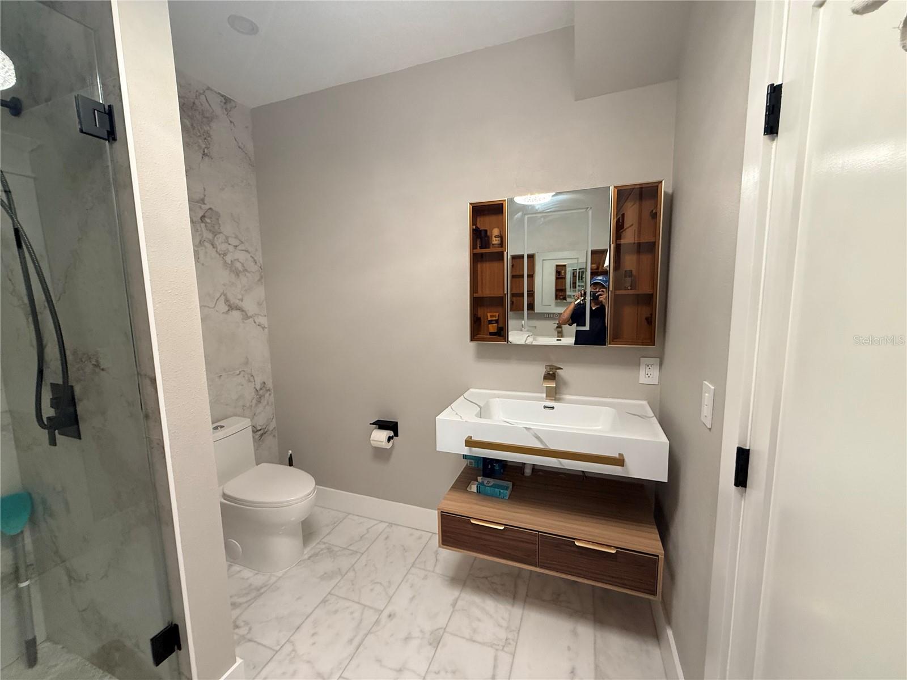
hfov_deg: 102.1
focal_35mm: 14
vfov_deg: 85.7
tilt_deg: -7.1
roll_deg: +1.1
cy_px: 340
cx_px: 454
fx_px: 367
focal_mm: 2.22
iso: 250
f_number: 2.2
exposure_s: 1/120
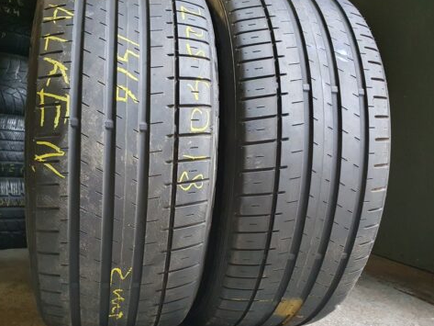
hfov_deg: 55.2
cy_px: 194
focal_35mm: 33
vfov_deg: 42.8
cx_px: 195
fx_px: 414
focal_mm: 4.32
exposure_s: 1/50
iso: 640
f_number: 2.4
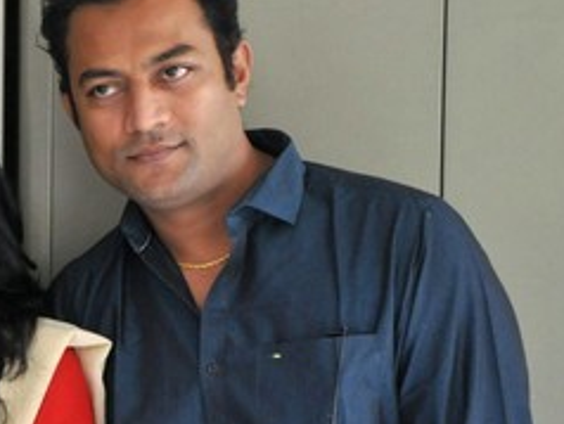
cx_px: -78
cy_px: 281
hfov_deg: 13.9
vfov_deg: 10.8
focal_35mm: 138
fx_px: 2251
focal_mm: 38
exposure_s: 1/125
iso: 1000
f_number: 6.3
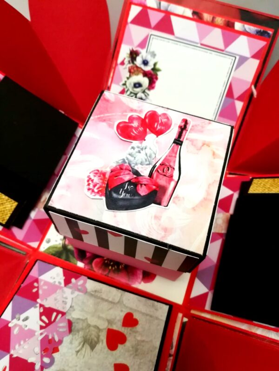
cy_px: 186
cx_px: 140
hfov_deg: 53.1
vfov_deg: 67.3
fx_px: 279
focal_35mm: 26
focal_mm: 3.83
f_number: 2.2
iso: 320
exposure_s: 1/25
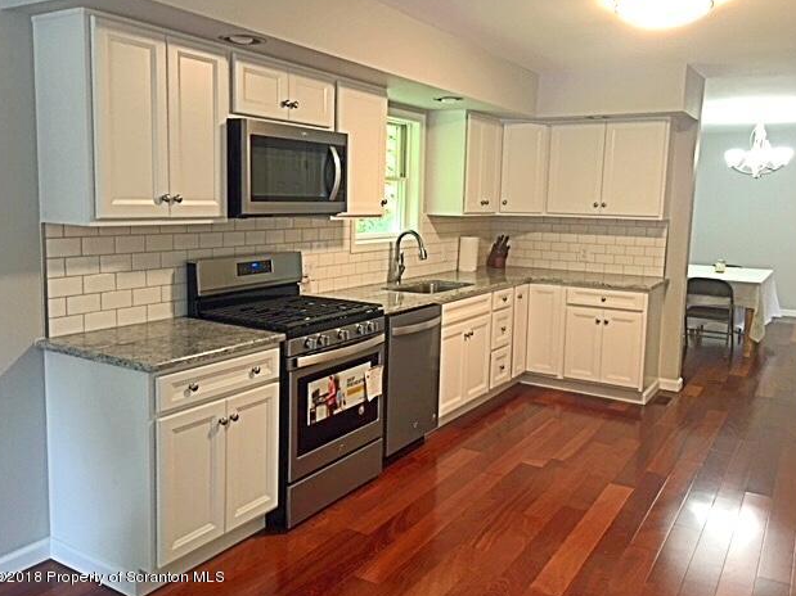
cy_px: 294
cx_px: 399
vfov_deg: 46.8
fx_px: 690
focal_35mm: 30
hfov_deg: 60.0
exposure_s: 1/15
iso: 80
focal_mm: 4.15
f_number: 2.2
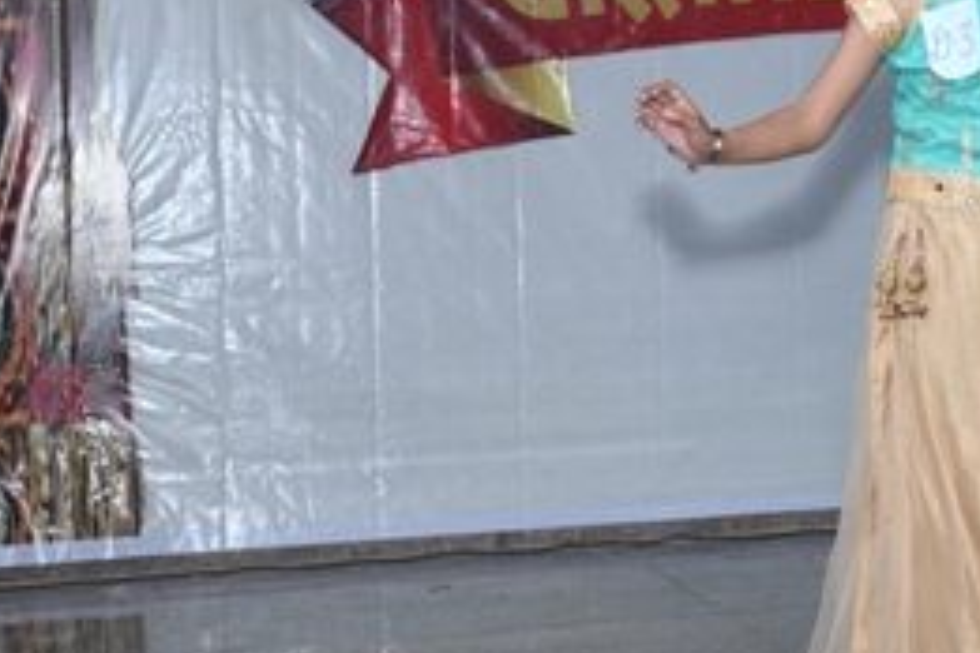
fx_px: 2504
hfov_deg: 21.6
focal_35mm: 92
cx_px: 886
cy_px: 109
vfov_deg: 14.8
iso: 800
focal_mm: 27
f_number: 4
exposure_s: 1/125
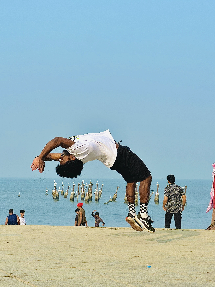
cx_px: 119
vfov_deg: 22.0
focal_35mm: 89
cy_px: 129
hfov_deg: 16.6
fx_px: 737
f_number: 2.8
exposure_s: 1/664
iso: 32
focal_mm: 9
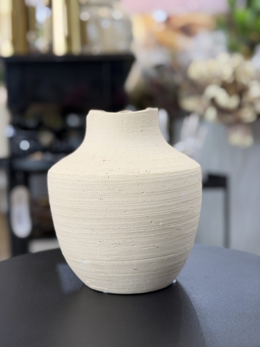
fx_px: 481
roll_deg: +0.6
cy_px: 174
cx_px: 130
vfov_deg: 39.7
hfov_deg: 30.3
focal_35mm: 48
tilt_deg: -4.8
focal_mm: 6.76
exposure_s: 1/60
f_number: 1.78
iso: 100
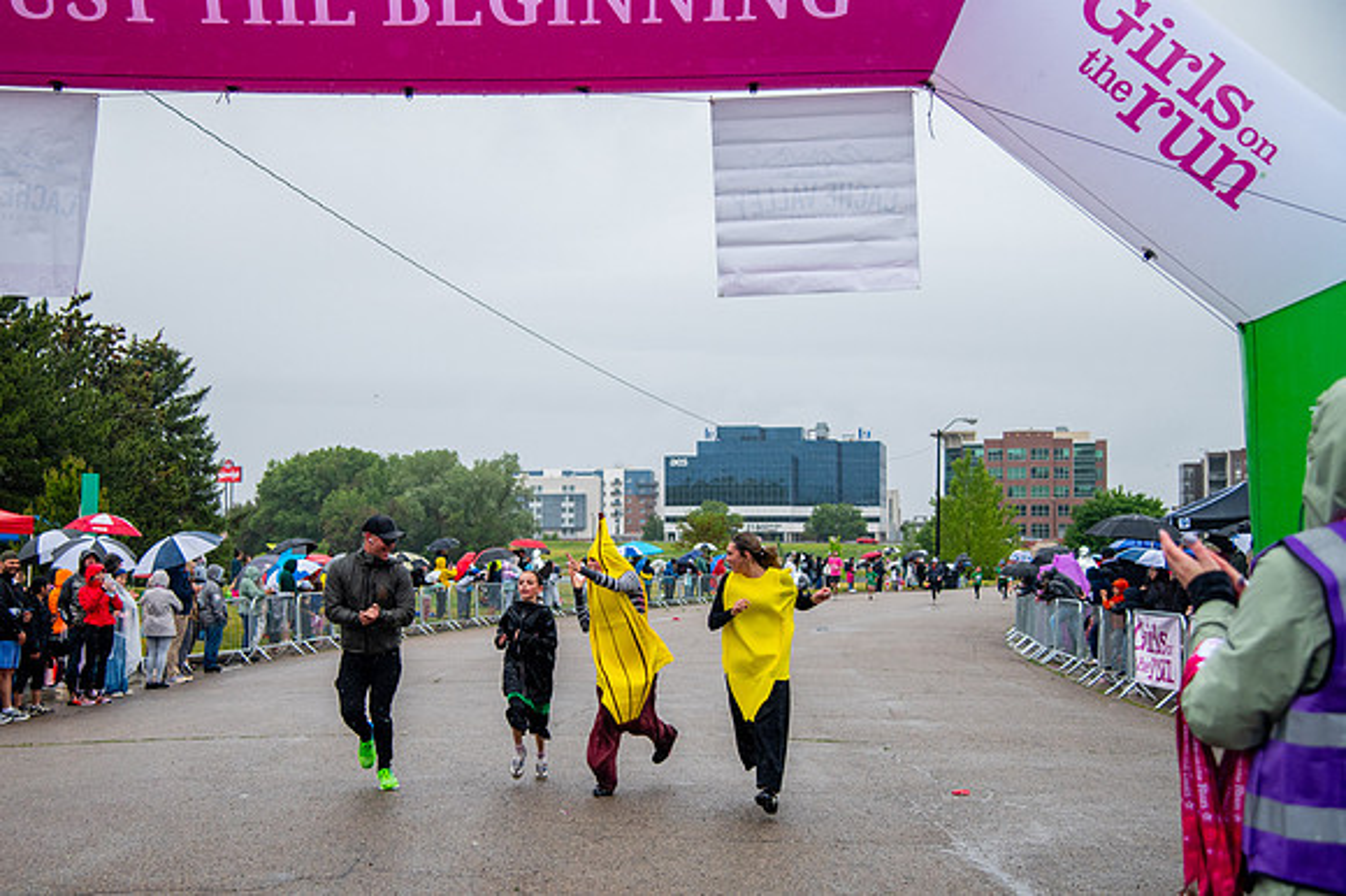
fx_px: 1678
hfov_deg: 43.6
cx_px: 599
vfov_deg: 29.9
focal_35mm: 45
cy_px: 487
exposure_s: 1/2500
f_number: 4
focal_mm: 40
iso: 1600
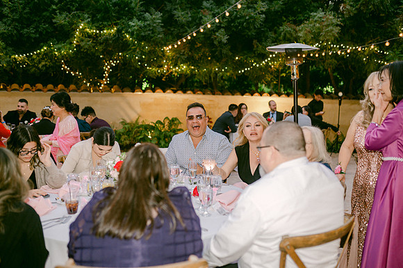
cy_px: 134
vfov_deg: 35.8
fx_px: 415
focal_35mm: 37
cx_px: 202
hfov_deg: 51.8
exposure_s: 1/160
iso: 1250
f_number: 2
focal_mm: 35
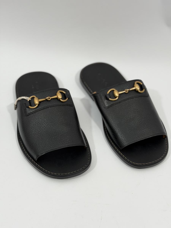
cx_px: 86
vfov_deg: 39.7
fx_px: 316
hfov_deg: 30.3
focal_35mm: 48
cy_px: 114
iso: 64
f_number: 1.78
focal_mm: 6.76
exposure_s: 1/50
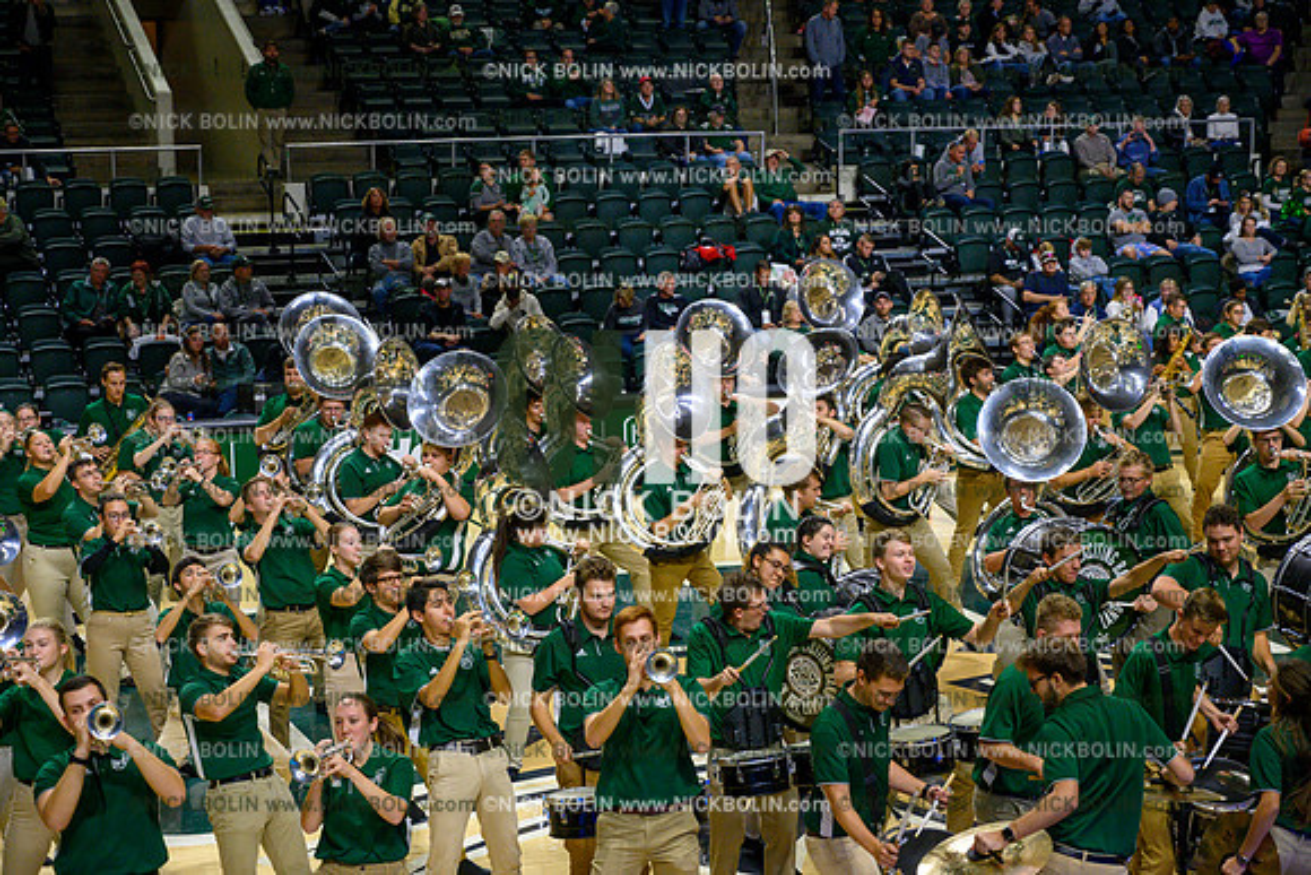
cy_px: 438
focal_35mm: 70
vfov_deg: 19.5
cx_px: 656
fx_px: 2550
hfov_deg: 28.8
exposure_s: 1/800
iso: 3200
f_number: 4.5
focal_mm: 70
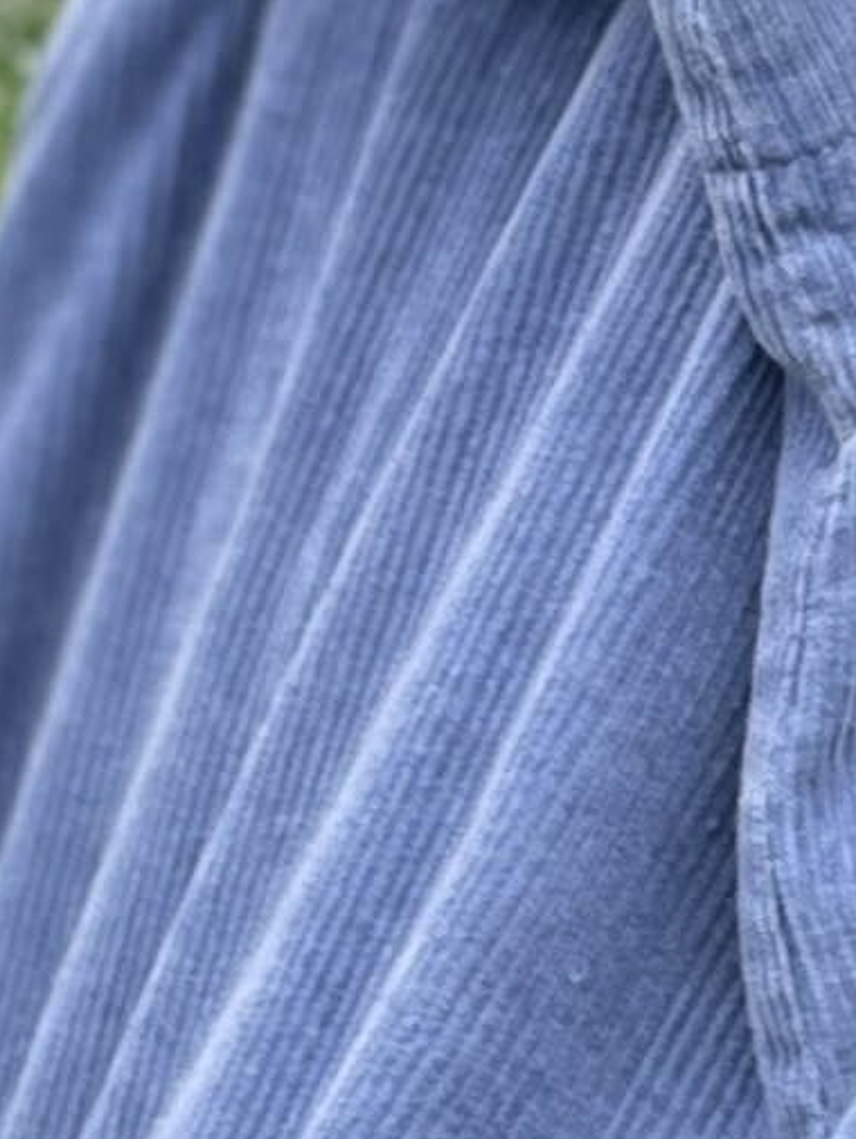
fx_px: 6819
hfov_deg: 7.1
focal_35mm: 207
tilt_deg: -19.1
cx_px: 1293
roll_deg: +1.3
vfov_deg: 9.4
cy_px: -290
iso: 32
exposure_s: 1/103
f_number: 1.6
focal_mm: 4.2
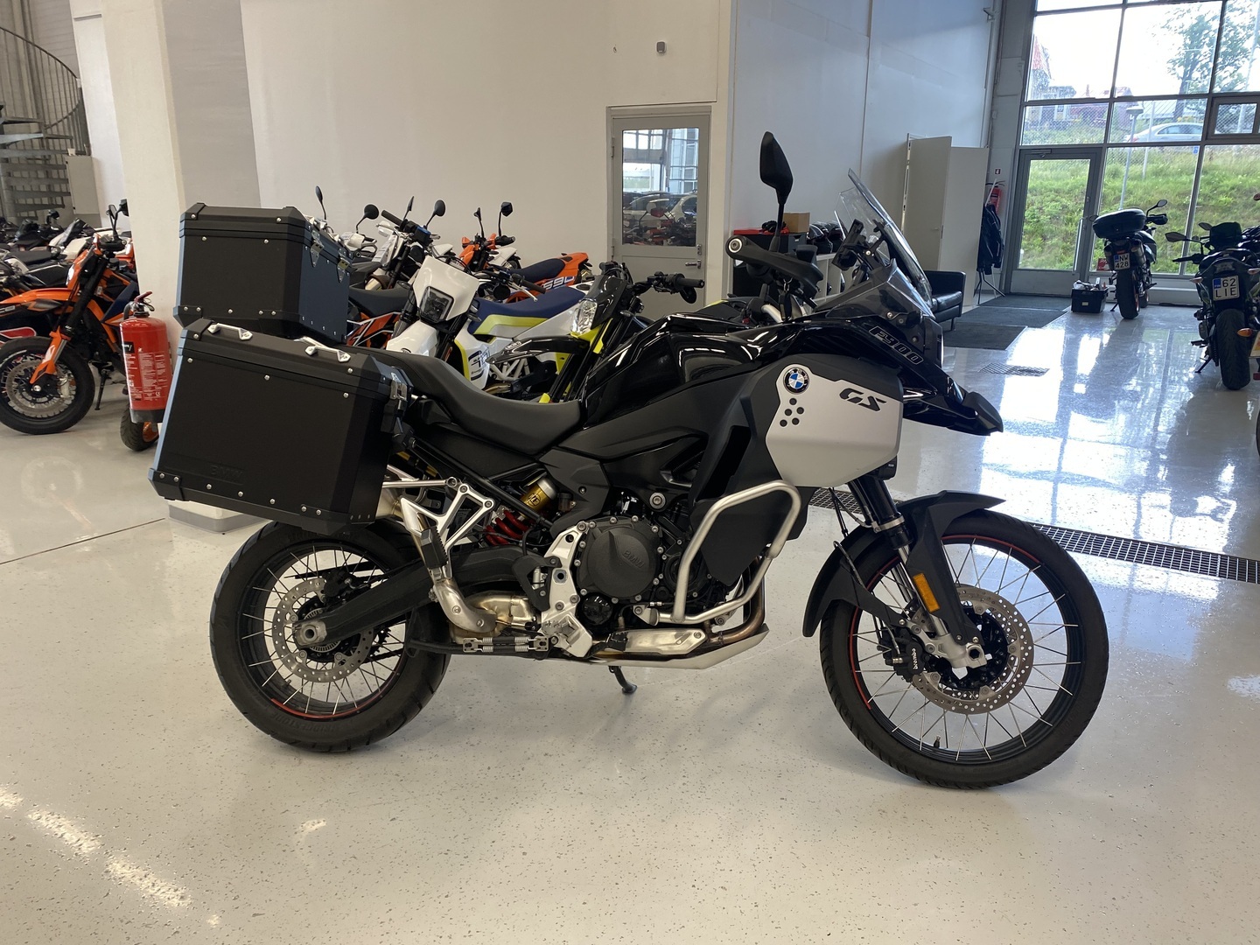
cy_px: 472
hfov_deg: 67.3
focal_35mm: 26
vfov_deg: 53.1
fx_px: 946
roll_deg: +0.0
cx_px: 630
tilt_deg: -13.7
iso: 80
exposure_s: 1/100
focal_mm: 4.25
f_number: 1.8
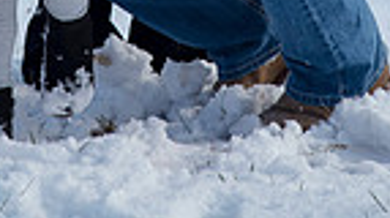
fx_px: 4937
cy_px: -390
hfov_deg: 4.5
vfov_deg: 2.5
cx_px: 172
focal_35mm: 478
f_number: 8
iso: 640
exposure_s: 1/800
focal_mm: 145
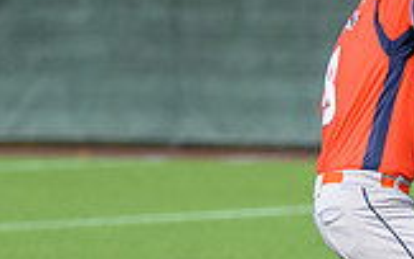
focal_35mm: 1370
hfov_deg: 1.5
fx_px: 15463
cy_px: 237
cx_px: 306
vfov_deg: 1.0
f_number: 2.8
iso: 320
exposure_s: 1/2000
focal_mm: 195
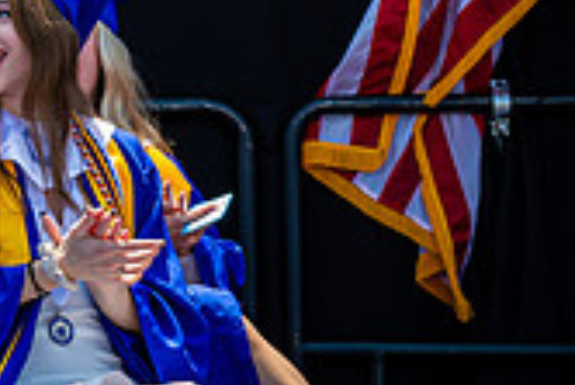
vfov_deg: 5.2
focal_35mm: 262
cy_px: 26
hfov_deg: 7.6
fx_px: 4188
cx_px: -412
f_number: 7.1
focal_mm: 50
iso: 200
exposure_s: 1/400
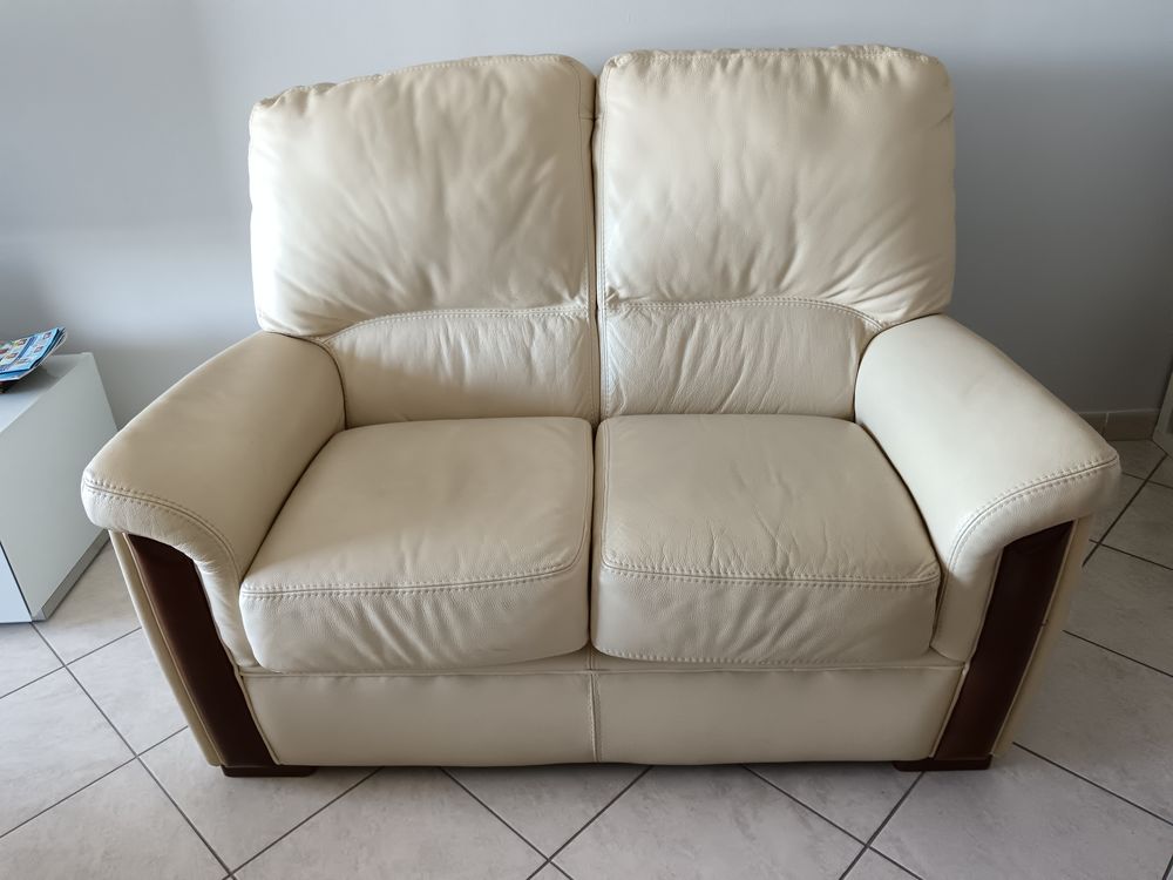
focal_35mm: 27
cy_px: 440
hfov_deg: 65.3
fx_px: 915
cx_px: 586
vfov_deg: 51.4
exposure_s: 1/40
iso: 747
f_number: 1.9
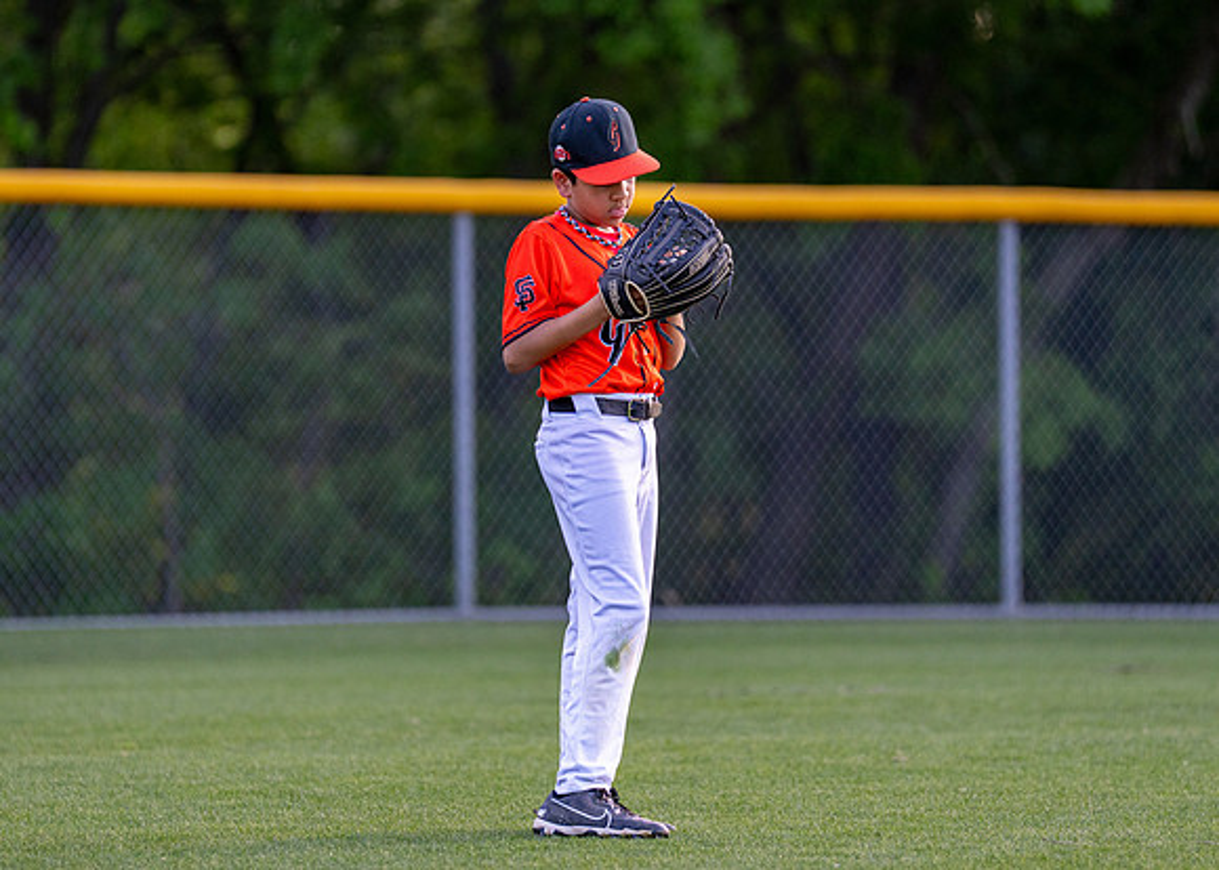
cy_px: 337
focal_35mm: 298
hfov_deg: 6.8
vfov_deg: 4.8
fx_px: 10308
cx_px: 581
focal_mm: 200
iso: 500
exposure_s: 1/2000
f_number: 2.8
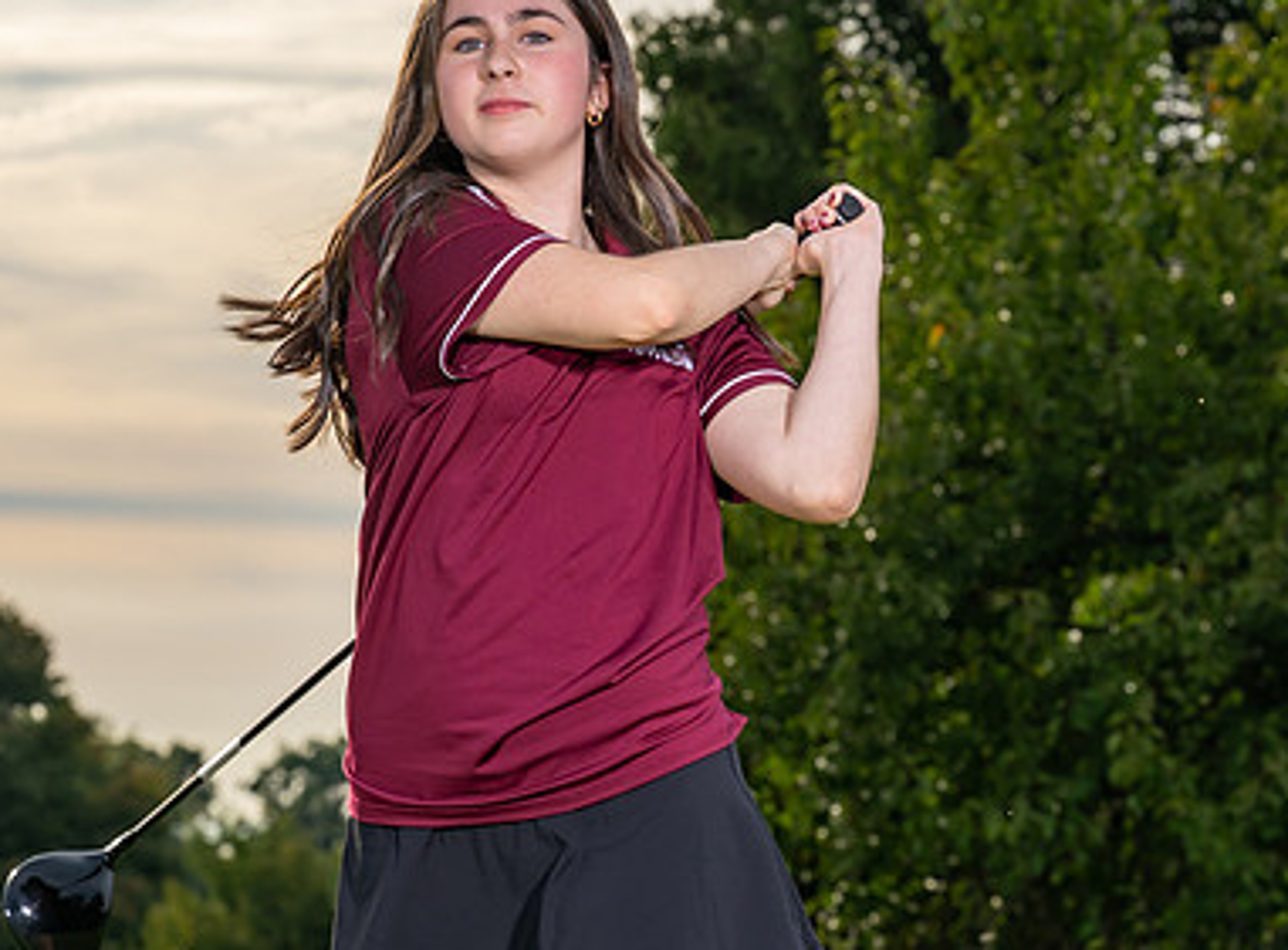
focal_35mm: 203
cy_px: 500
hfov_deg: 9.8
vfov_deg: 7.2
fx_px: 7508
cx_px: 564
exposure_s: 1/400
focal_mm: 70
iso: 80
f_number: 5.6
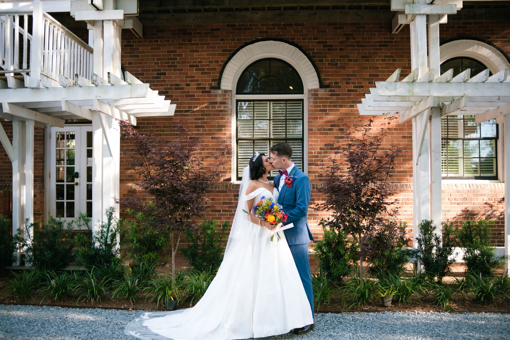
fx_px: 496
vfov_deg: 37.9
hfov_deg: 54.4
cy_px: 170
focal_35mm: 35
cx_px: 255
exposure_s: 1/500
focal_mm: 23
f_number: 1.4
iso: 160
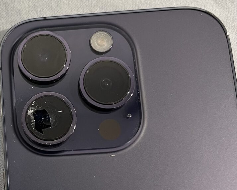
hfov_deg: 55.1
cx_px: 91
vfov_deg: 45.7
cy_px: 102
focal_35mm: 32
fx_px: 224
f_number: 1.6
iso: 160
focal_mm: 5.1
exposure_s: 1/50
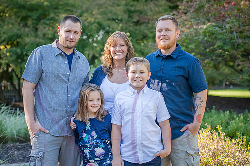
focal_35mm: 99
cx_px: 123
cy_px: 91
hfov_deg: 20.6
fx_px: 687
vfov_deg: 13.8
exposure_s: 1/400
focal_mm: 80
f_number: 4
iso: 400
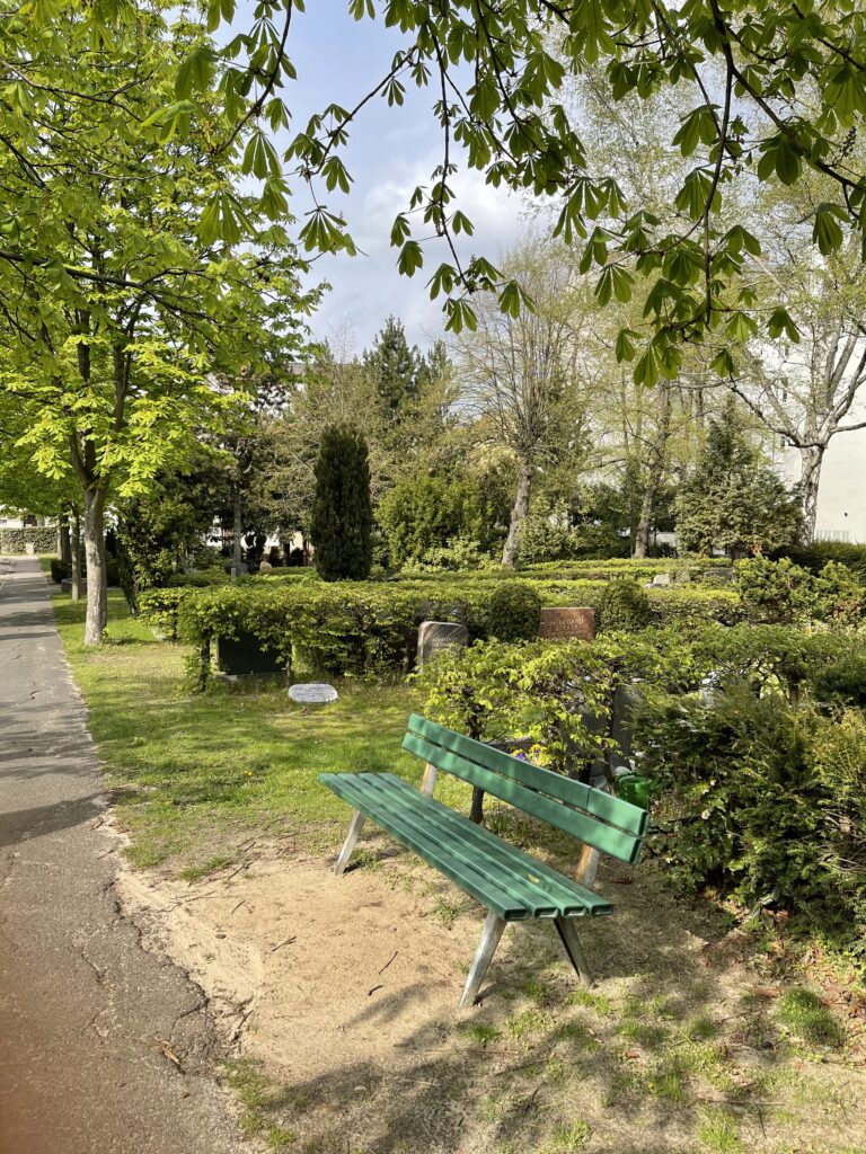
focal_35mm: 26
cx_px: 433
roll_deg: -0.3
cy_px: 577
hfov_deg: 53.1
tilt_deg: -5.1
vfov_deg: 67.3
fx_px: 867
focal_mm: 5.1
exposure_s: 1/2247
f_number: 1.6
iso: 32
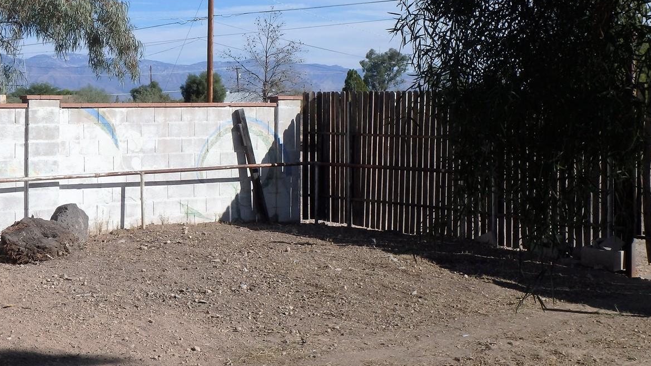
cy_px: 121
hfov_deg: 38.4
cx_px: 269
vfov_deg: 22.1
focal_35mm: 54
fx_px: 932
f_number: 5.2
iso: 125
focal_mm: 7.5
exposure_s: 1/1000
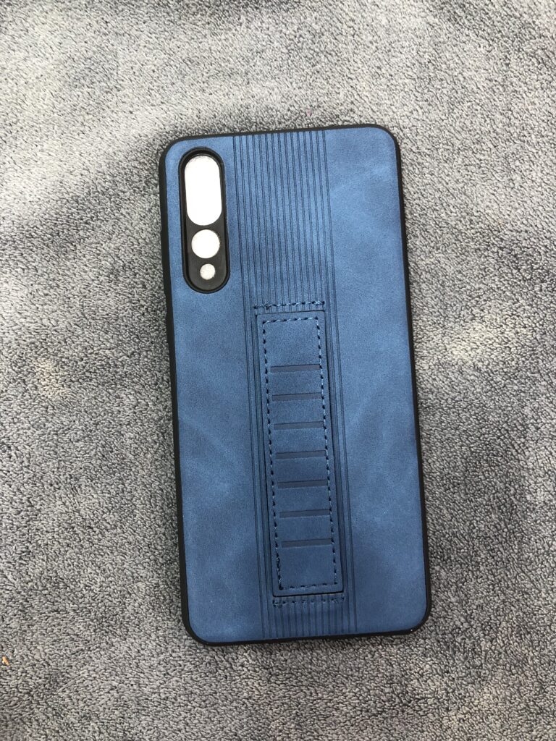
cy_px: 370
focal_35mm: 28
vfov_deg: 63.4
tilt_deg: -86.9
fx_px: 600
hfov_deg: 49.7
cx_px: 278
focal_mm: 4
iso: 40
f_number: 1.8
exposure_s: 1/25
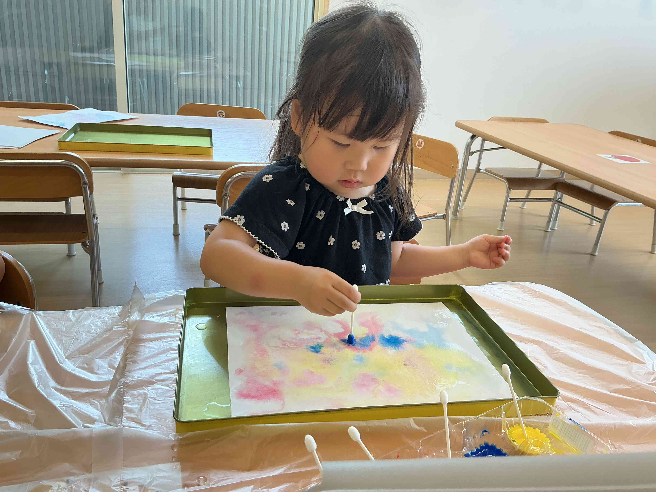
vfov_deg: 48.2
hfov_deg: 61.7
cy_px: 246
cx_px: 328
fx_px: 550
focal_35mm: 29
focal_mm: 3
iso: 32
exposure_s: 1/120
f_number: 1.8
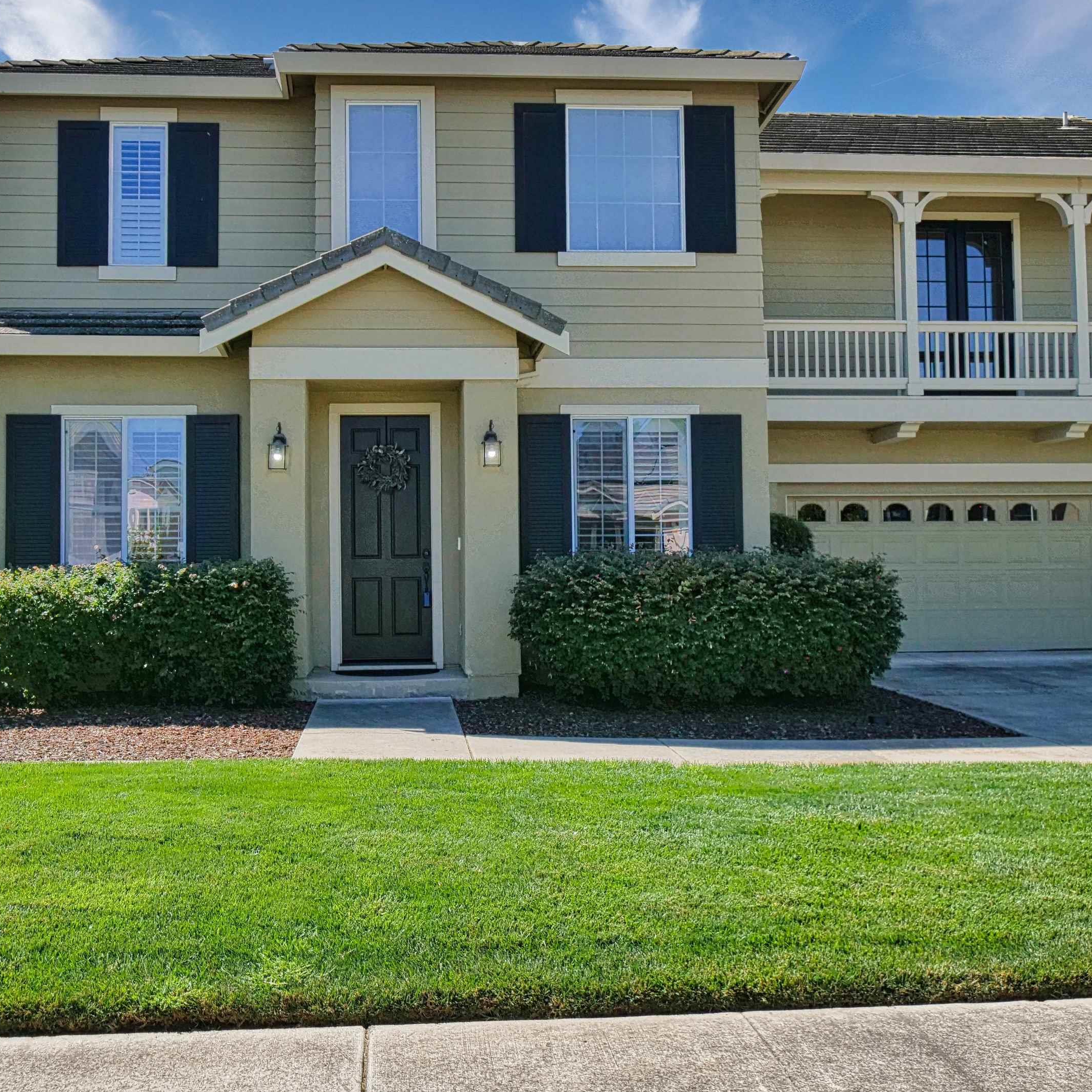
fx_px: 1178
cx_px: 507
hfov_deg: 49.7
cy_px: 527
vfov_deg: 49.7
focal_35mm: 33
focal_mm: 13
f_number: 3.5
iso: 400
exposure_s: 1/3200
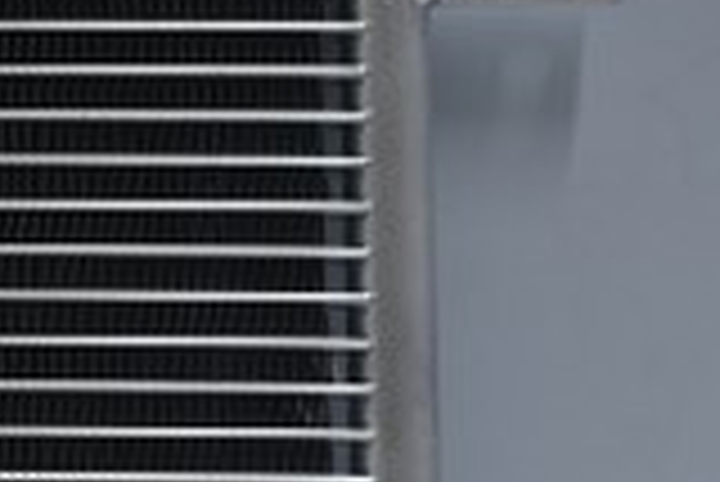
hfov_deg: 11.6
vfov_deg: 8.1
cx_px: -410
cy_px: 437
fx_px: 3383
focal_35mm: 169
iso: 450
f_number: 4.8
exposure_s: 1/50
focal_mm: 30
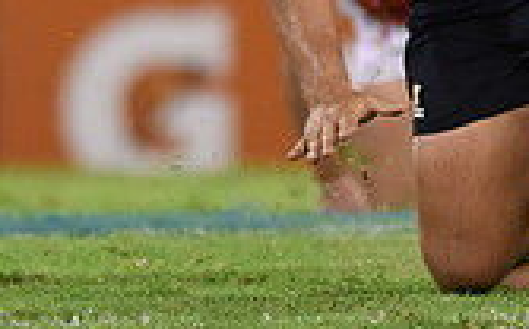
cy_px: -223
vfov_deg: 1.2
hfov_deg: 2.0
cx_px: 409
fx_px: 15310
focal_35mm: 1063
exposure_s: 1/800
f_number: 2.8
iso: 2000
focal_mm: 300
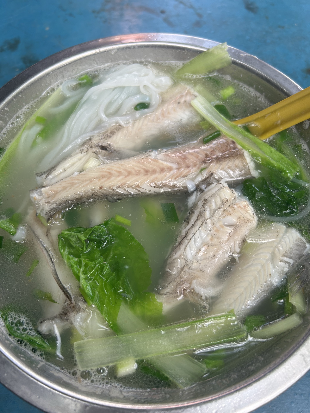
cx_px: 155
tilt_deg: -66.5
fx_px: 310
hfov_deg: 53.1
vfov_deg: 67.3
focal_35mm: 26
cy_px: 206
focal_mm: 5.7
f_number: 1.5
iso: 50
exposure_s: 1/427
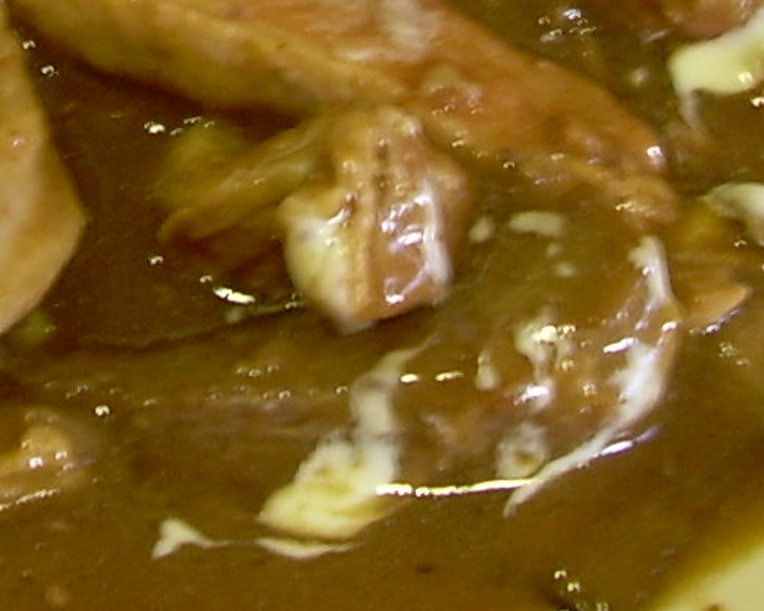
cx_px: 24
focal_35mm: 162
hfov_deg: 11.8
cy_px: -250
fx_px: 3663
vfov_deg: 9.3
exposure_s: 1/3.7
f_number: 2.8
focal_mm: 6.3
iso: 50
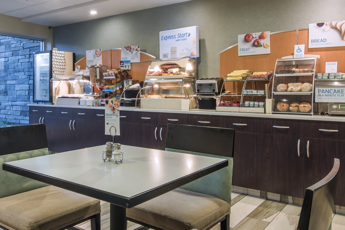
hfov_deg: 57.1
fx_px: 307
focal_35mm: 32
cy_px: 113
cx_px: 109
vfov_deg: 41.1
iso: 100
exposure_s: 2.5
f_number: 18
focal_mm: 16
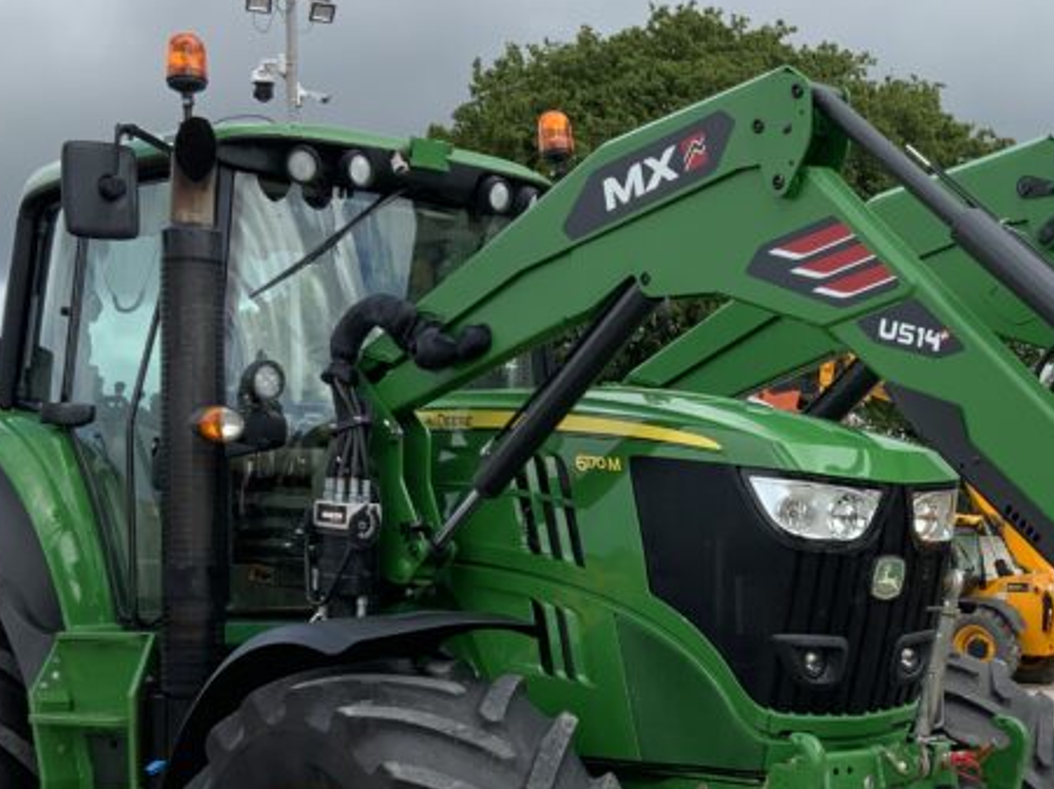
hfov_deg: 29.0
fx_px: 2009
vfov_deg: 22.0
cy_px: 588
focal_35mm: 66
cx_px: 792
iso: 16
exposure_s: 1/1015
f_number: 1.8
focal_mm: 3
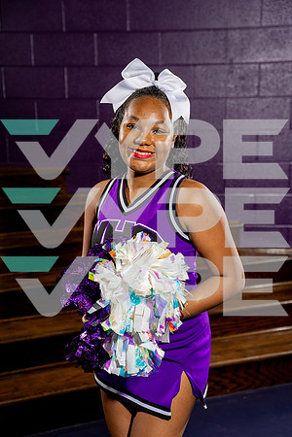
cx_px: 146
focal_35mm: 55
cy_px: 218
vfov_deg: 36.2
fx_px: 669
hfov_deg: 24.6
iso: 250
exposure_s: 1/250
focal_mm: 55
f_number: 4
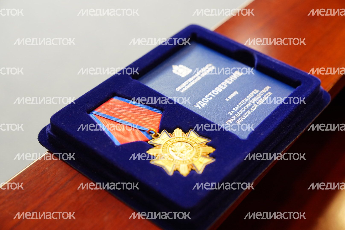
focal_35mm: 59
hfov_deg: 33.9
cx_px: 172
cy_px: 115
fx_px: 566
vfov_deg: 23.0
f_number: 4
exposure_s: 1/50
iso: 1600
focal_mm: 59
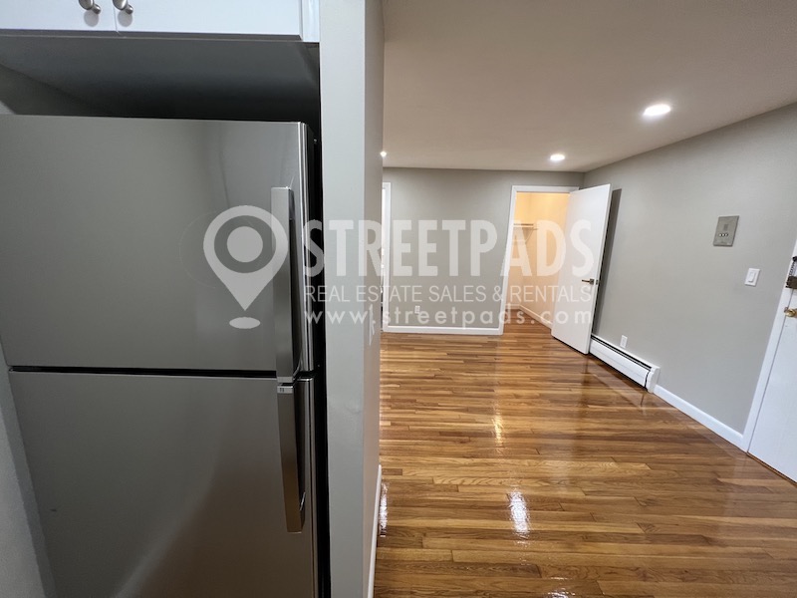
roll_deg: -1.8
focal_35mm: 13
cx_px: 398
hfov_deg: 106.2
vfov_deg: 89.9
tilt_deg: -11.5
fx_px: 299
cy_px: 299
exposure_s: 1/60
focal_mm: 1.57
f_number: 1.8
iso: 125
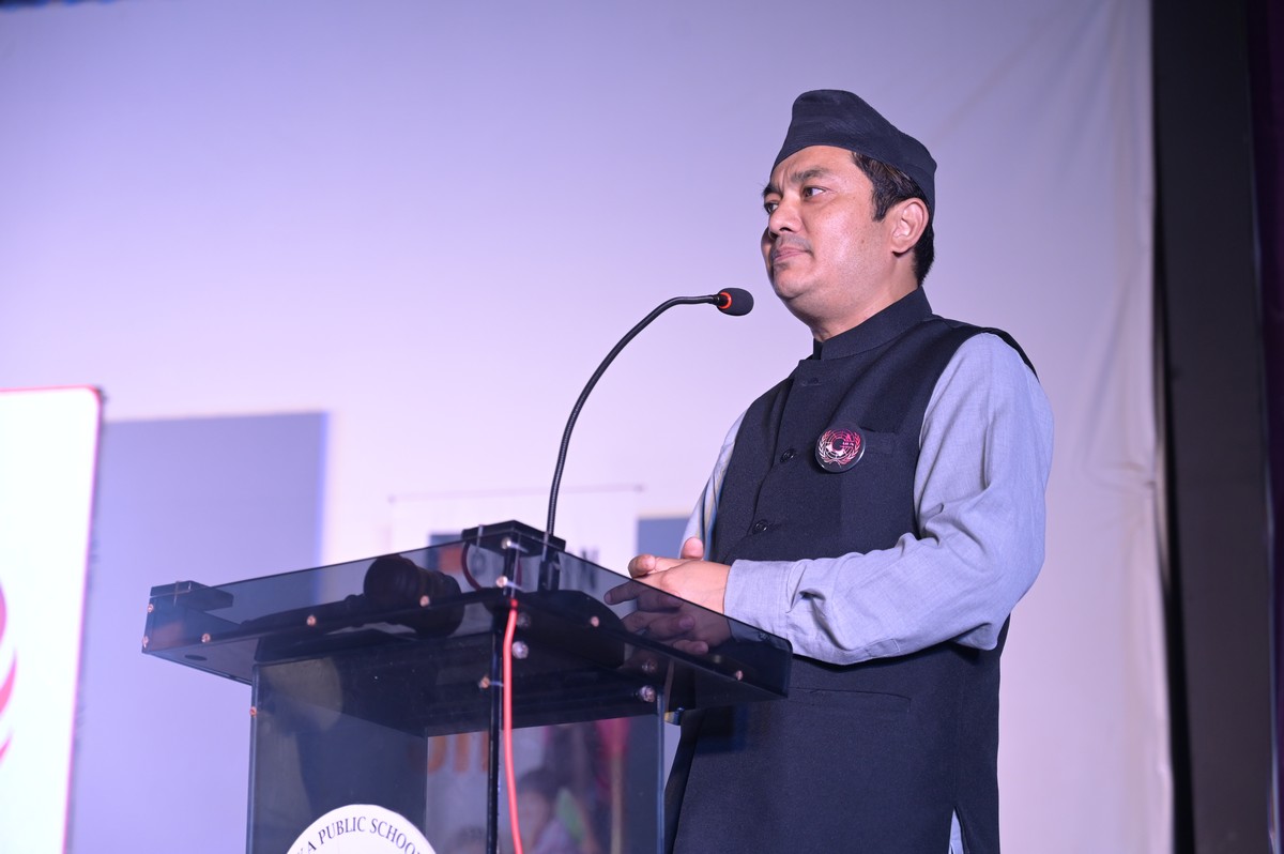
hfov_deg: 28.9
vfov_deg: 19.4
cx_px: 642
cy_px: 427
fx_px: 2495
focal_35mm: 70
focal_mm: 70
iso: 1000
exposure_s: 1/125
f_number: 4
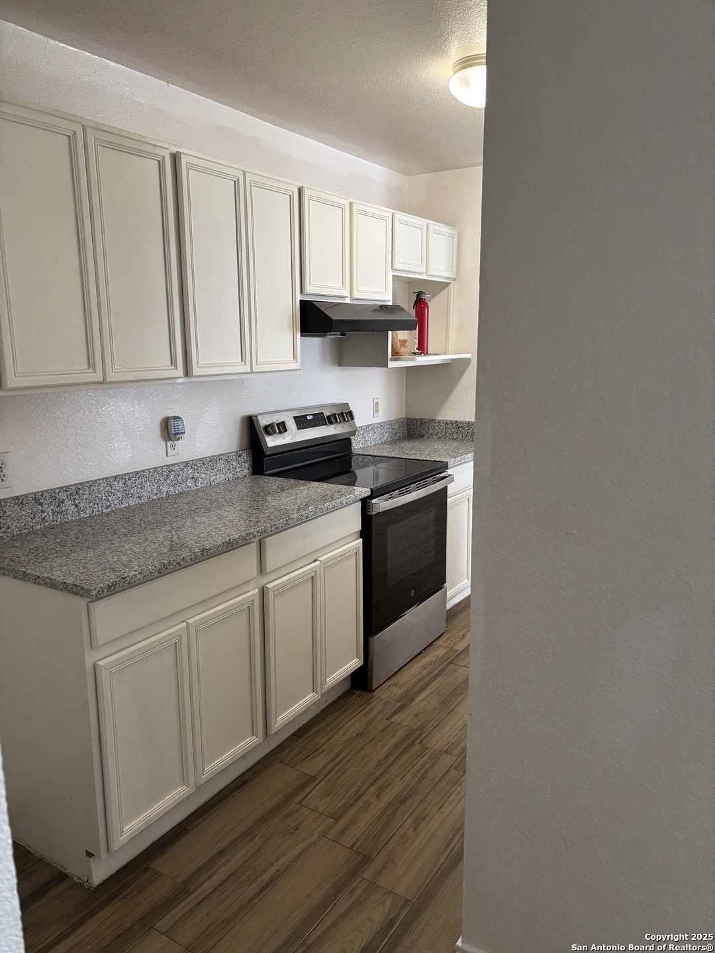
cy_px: 476
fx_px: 716
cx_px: 358
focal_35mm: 26
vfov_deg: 67.3
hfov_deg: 53.1
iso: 200
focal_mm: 5.96
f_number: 1.6
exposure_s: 1/60
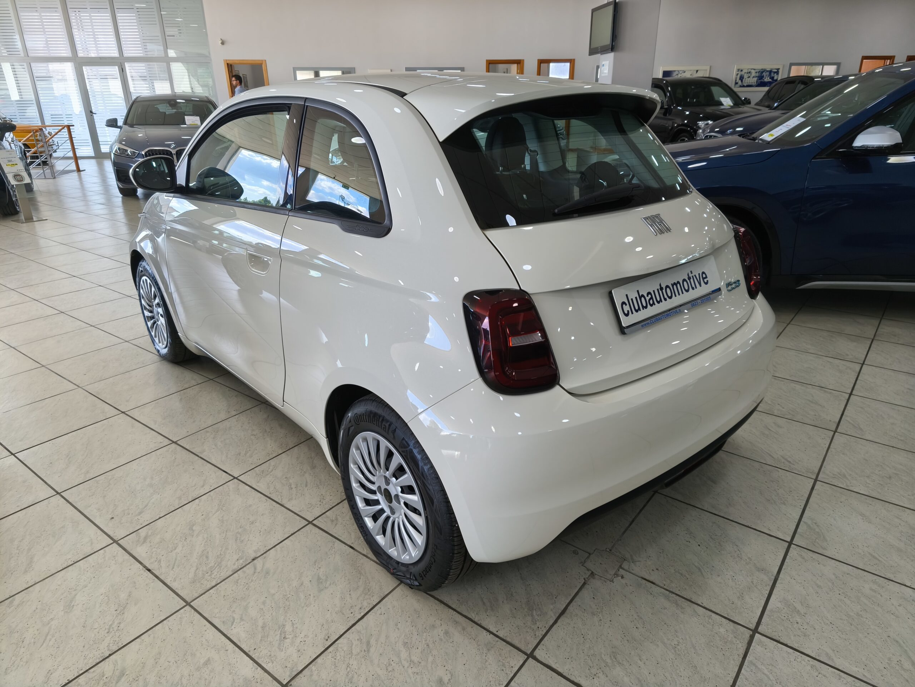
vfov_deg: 58.9
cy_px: 344
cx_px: 458
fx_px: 608
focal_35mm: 23
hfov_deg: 73.9
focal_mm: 5.35
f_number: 1.7
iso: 200
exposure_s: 1/100
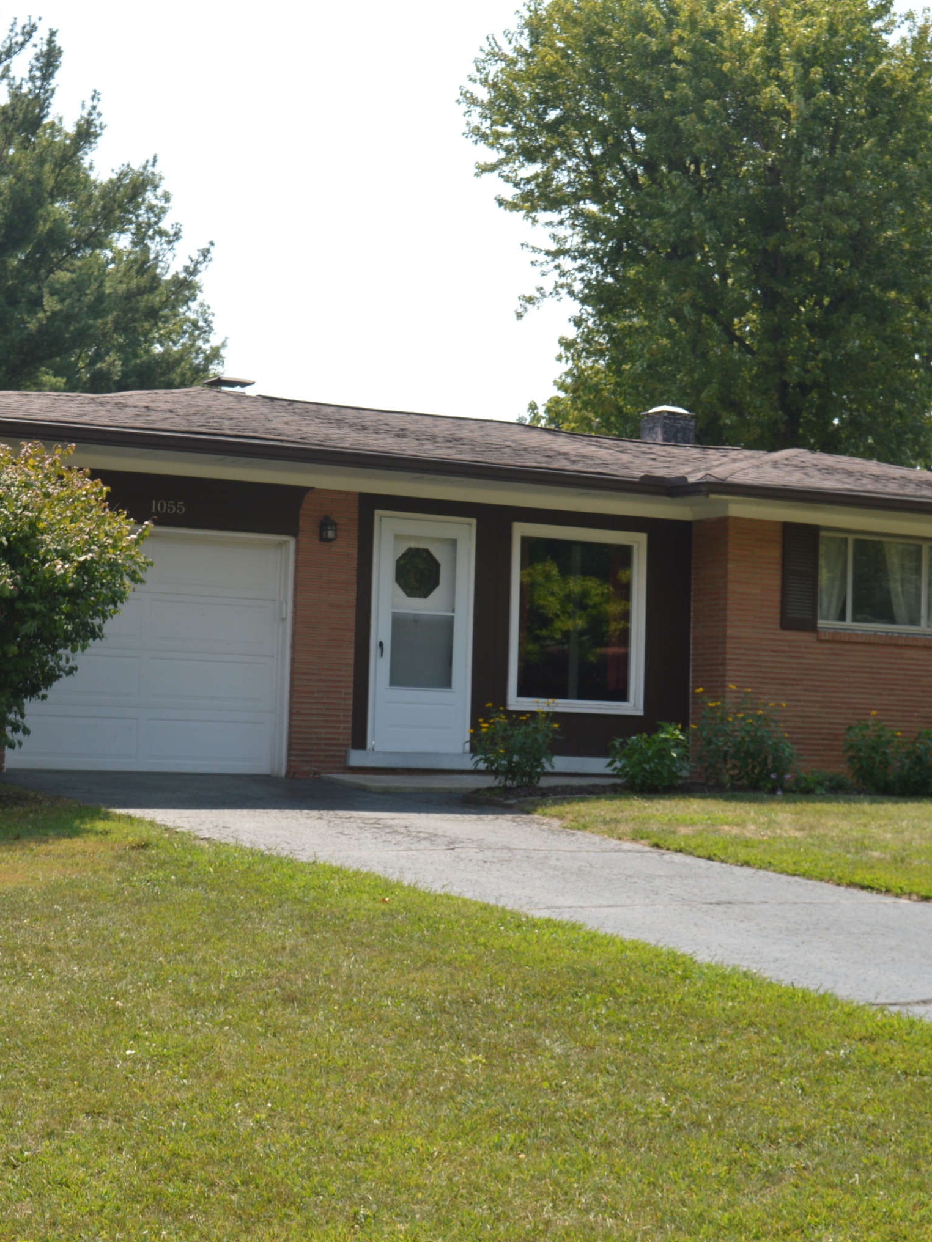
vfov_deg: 31.7
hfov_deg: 24.0
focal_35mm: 61
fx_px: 2190
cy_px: 619
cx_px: 444
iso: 100
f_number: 10
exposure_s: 1/200
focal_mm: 28
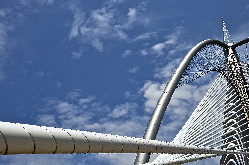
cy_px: 82
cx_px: 124
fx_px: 373
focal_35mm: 54
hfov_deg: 36.9
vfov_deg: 25.0
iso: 200
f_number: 11
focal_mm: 36
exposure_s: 1/500
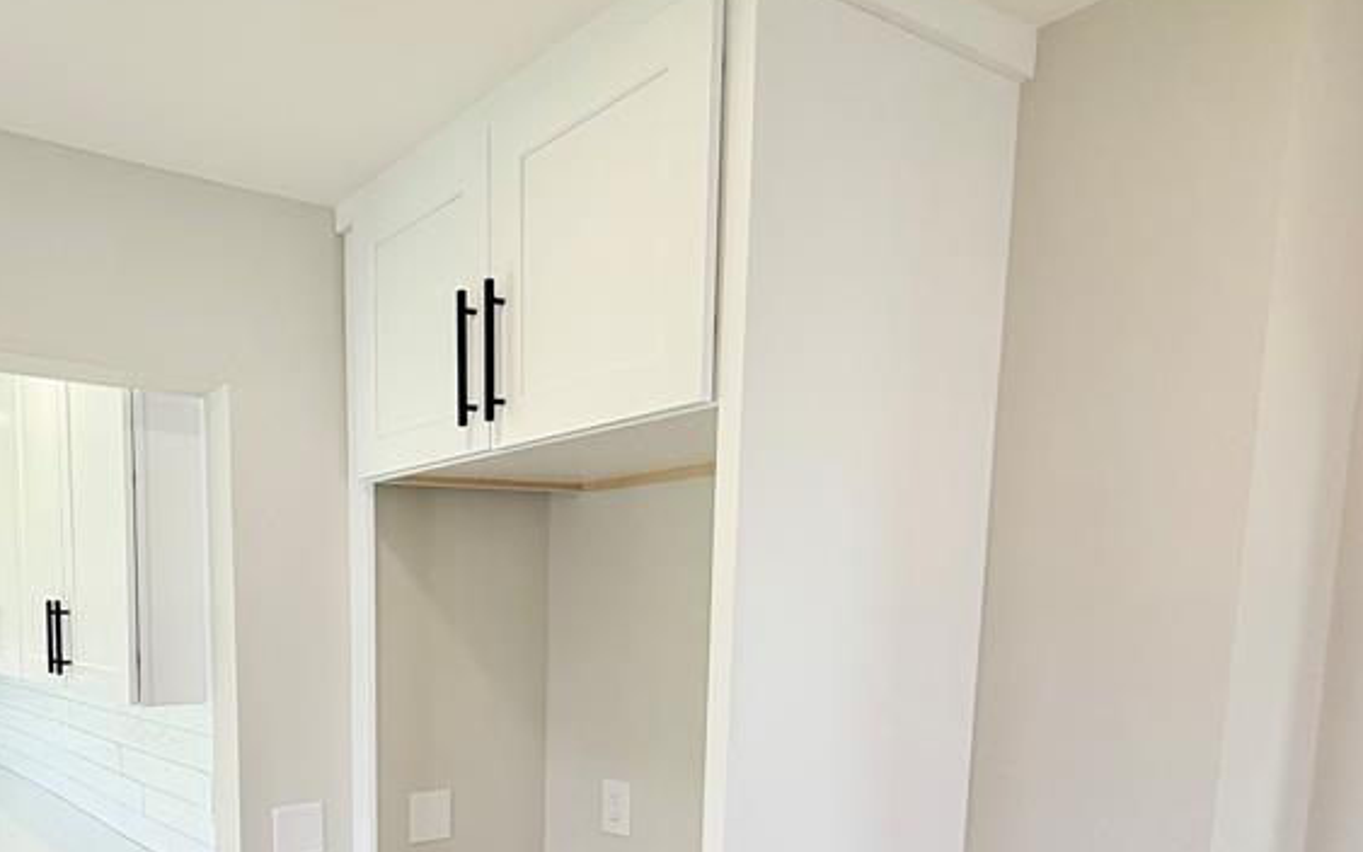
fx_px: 1003
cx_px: 339
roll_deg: +0.7
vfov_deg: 42.8
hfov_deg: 64.3
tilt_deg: -7.2
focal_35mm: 27
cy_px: 741
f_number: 2.2
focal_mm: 2.22
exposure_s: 1/136
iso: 50
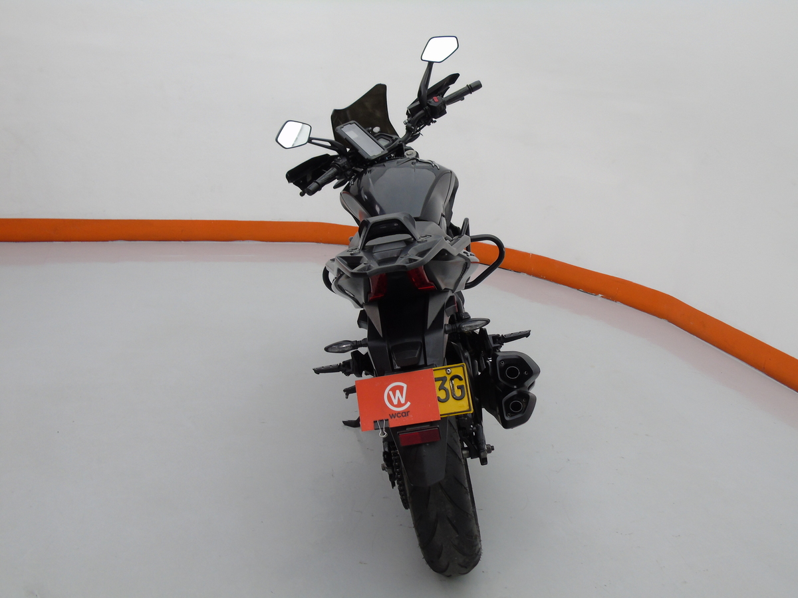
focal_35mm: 29
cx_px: 399
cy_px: 299
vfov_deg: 48.2
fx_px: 669
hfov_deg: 61.7
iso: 80
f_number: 3.6
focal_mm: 5.2
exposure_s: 1/30
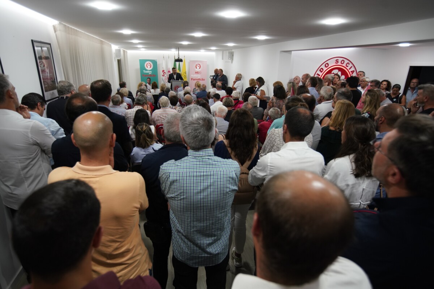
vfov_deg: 61.9
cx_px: 217
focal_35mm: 20
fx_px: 241
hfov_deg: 84.0
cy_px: 144
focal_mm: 20
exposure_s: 1/200
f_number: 3.5
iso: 1600
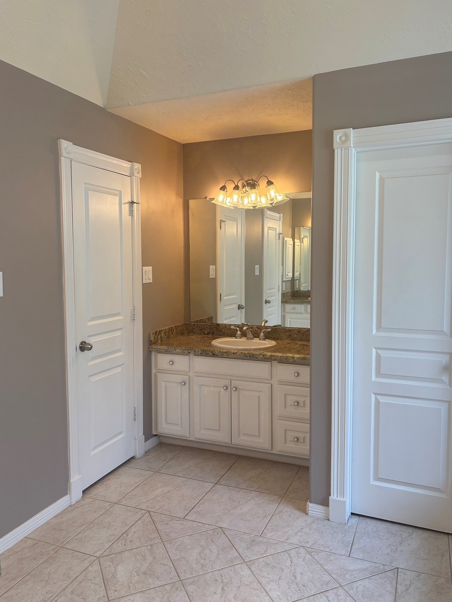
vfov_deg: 65.3
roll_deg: -0.4
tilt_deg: -2.4
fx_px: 470
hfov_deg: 51.4
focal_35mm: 27
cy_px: 291
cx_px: 227
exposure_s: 1/162
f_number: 1.6
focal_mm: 5.96
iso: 64
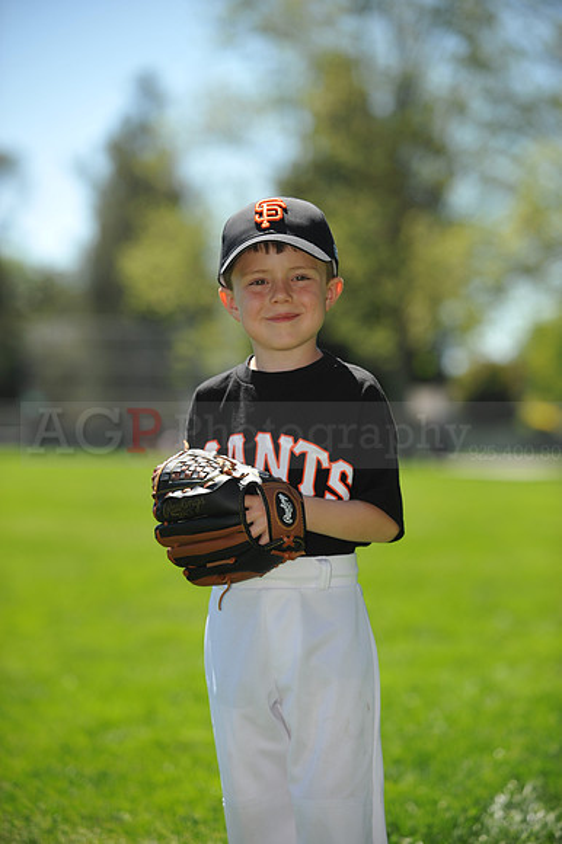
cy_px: 422
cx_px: 281
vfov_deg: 17.1
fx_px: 2813
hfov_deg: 11.4
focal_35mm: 120
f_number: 4
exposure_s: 1/1250
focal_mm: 120
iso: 200
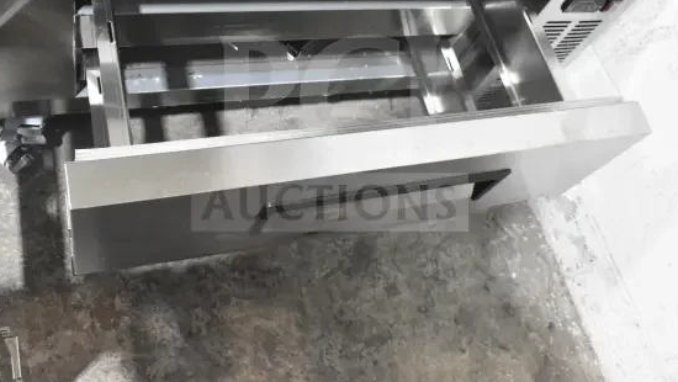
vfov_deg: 32.2
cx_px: 329
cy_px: 134
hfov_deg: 54.5
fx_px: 658
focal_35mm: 37
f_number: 5.6
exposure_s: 1/125
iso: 6400
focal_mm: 21
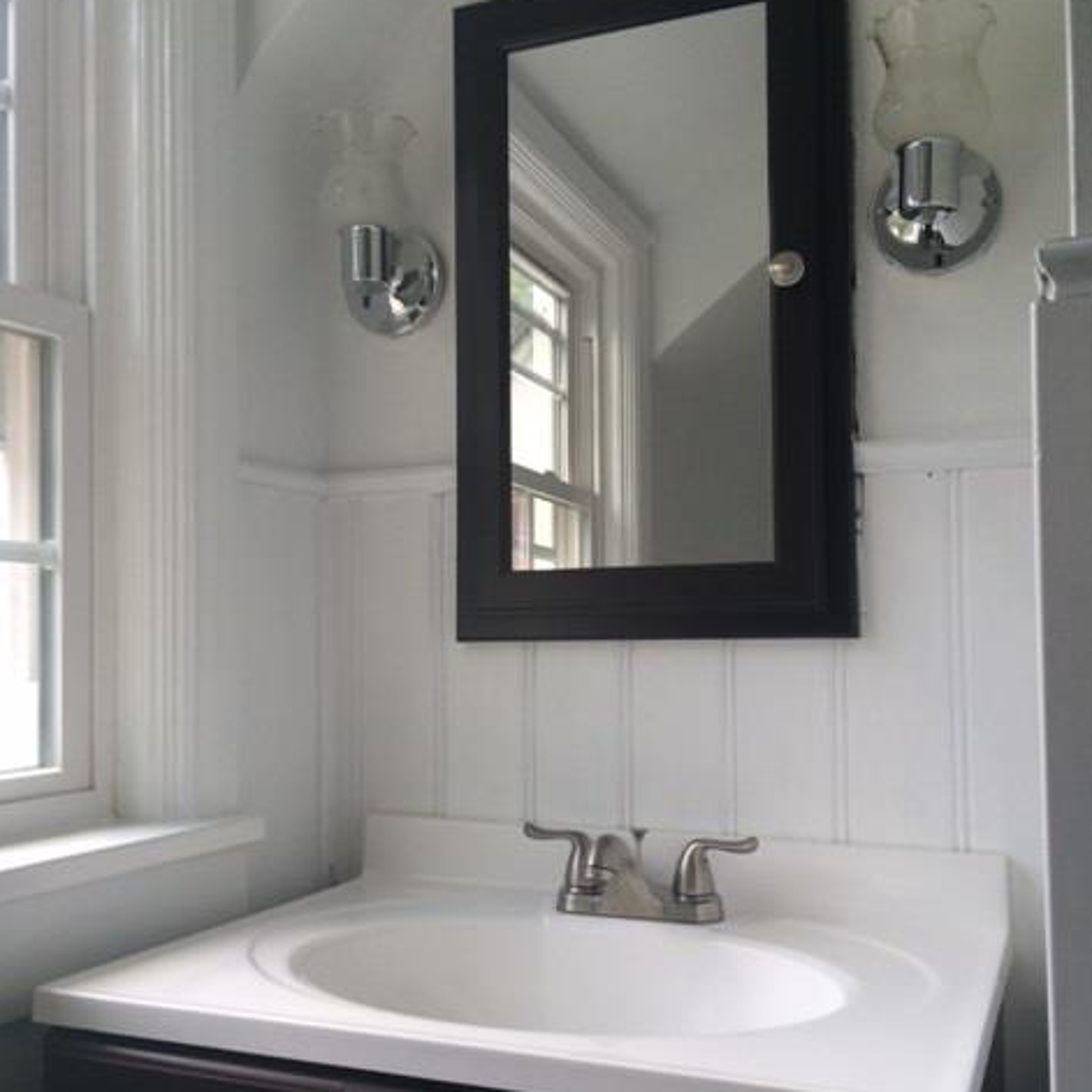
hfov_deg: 46.0
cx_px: 552
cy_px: 596
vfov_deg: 46.0
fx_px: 1285
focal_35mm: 36
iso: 64
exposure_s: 1/120
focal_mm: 4.12
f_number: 2.2
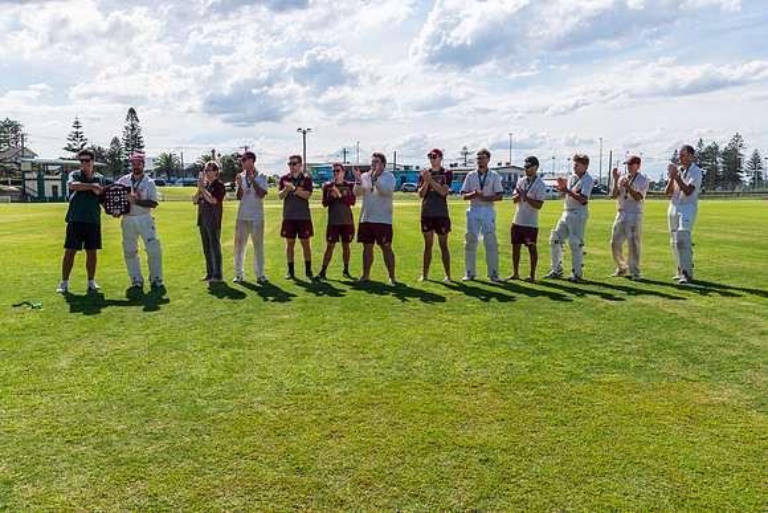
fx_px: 715
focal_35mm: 34
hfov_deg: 56.4
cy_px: 269
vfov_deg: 39.4
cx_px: 366
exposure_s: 1/3200
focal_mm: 32
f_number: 6.3
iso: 400
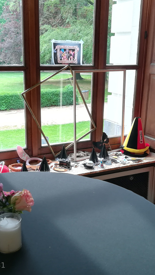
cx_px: 73
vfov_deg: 50.5
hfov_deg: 29.7
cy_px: 139
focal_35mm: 40
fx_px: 292
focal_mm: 3.83
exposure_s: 1/50
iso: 50
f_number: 2.2
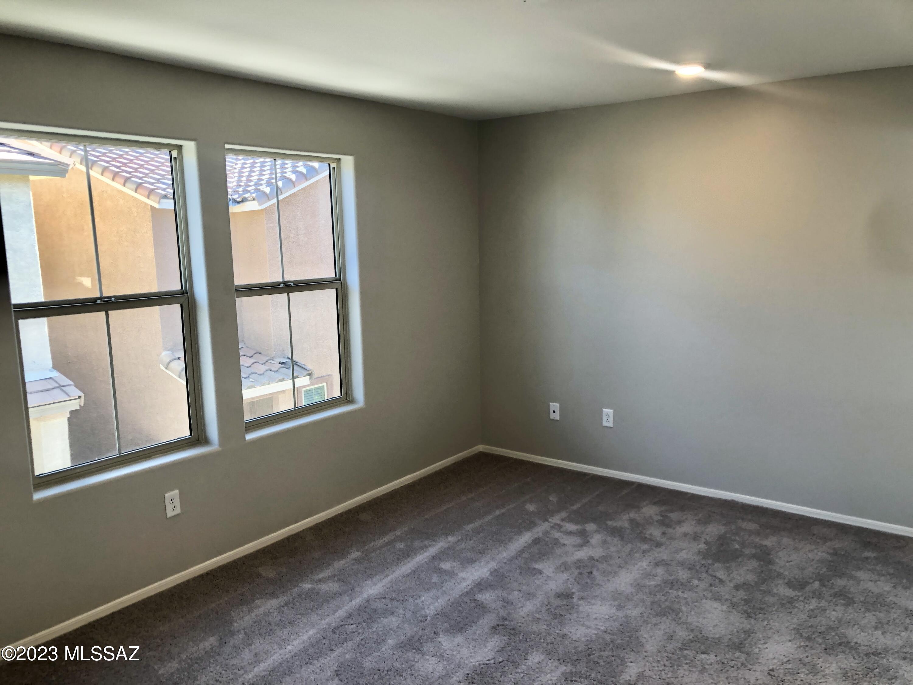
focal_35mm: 28
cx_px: 456
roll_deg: +1.8
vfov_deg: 49.7
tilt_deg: -10.7
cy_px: 342
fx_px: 739
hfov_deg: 63.4
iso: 64
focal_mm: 3.99
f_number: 1.8
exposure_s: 1/120
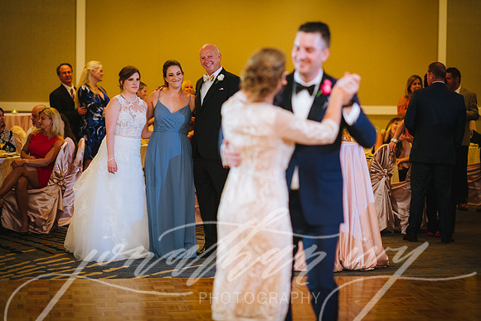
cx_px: 240
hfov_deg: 23.9
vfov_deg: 16.1
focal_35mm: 85
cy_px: 160
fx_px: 1136
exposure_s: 1/80
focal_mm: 85
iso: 800
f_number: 2
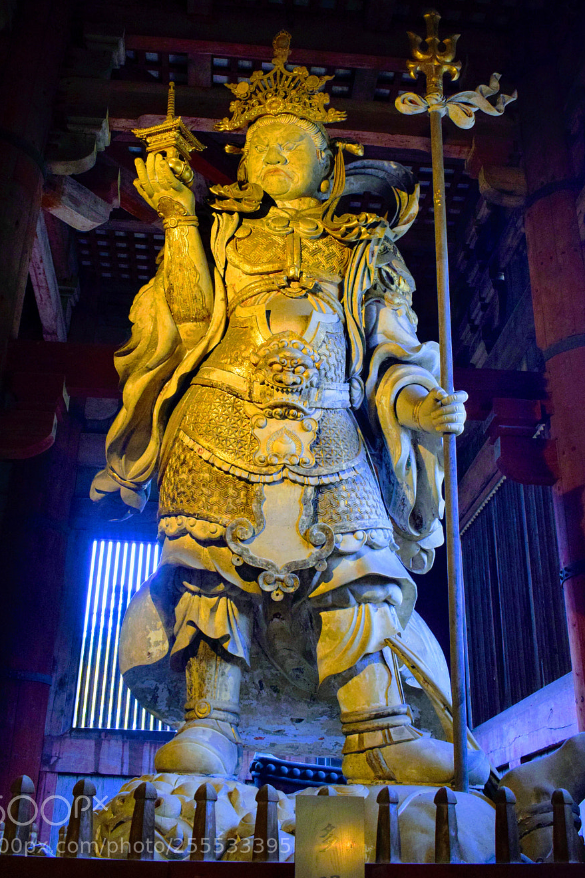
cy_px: 366
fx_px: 976
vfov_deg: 48.3
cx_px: 297
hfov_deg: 33.4
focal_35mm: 40
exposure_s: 1/60
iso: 1250
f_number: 3.8
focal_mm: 22
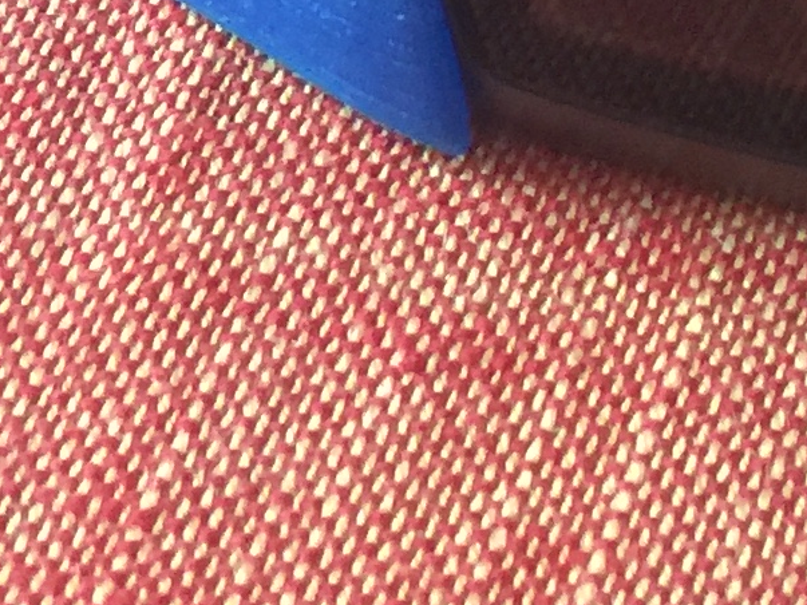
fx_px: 3659
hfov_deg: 11.8
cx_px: 1353
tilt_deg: -46.0
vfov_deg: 9.0
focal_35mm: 157
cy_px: -514
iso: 100
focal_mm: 4.15
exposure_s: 1/10
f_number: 2.2
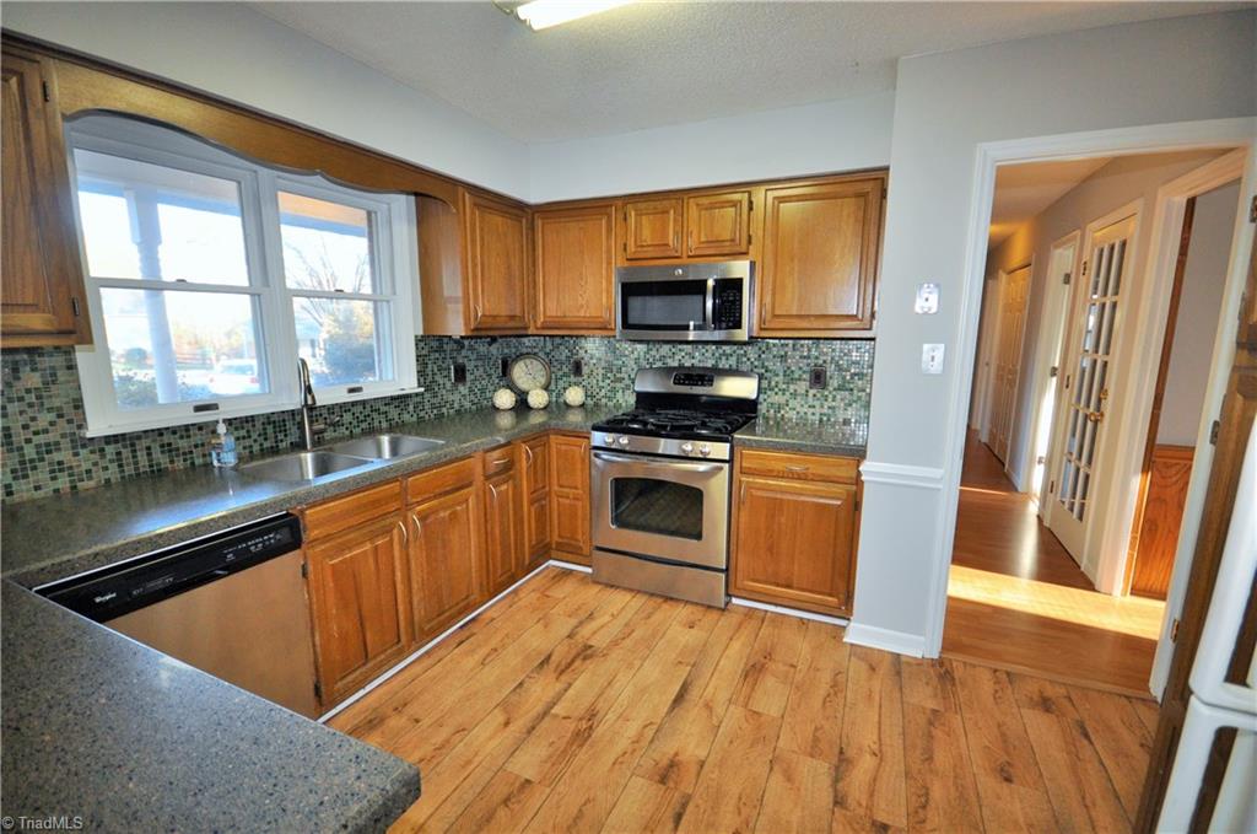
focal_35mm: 15
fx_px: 523
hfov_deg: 100.5
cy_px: 417
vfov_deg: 77.1
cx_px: 628
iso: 720
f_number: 4
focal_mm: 10
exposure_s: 1/60
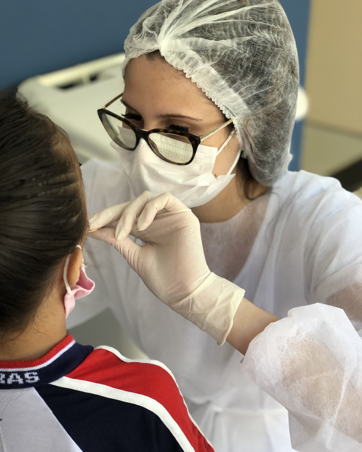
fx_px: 804
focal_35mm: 60
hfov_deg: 25.4
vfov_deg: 31.4
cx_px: 180
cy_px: 209
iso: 20
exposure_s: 1/40
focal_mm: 6.6
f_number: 2.8
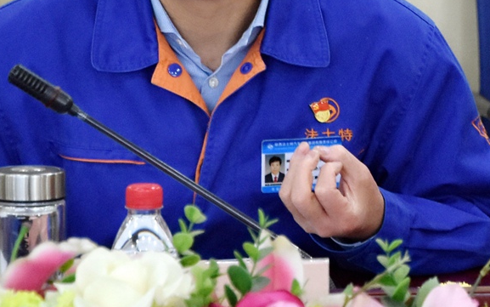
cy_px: -25
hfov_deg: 13.2
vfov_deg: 8.2
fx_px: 2124
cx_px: 187
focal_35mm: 159
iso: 1250
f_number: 5.3
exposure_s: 1/125
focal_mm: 50
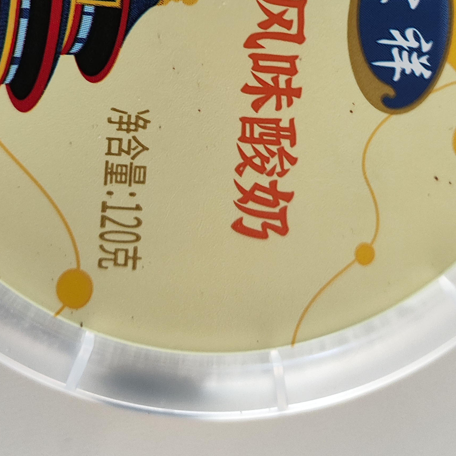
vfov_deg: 28.2
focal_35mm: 57
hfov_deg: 30.0
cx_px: 219
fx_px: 850
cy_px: -3
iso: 301
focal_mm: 4.68
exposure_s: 1/50
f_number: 1.8
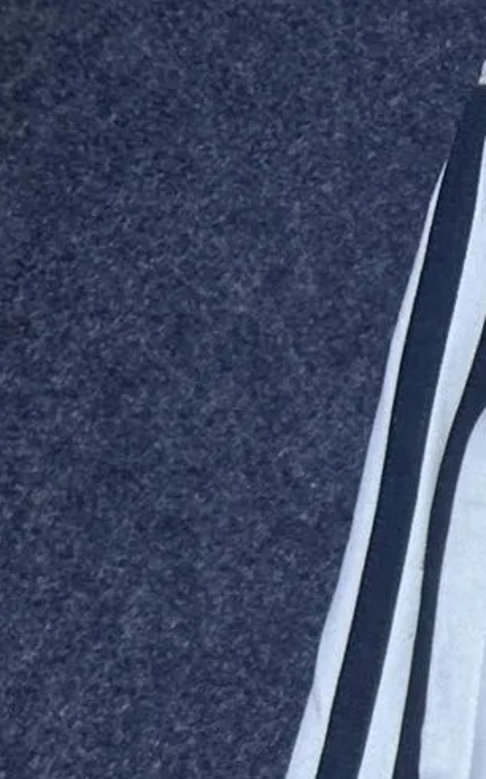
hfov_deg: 8.3
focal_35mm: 144
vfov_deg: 11.8
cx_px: 1223
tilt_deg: -56.4
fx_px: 3053
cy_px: 1889
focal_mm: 5.7
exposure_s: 1/103
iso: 32
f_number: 1.5
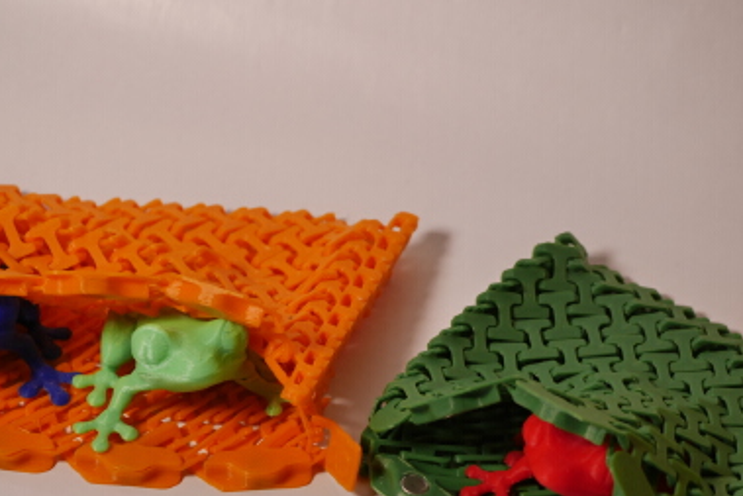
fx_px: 7247
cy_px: 365
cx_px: 305
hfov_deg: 5.9
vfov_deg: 3.9
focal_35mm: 351
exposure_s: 1/250
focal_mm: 120
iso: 400
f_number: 5.3
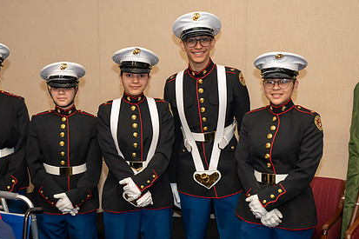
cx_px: 122
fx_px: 588
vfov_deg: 22.9
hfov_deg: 33.7
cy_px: 161
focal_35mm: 59
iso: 8000
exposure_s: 1/160
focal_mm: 42
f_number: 5.3
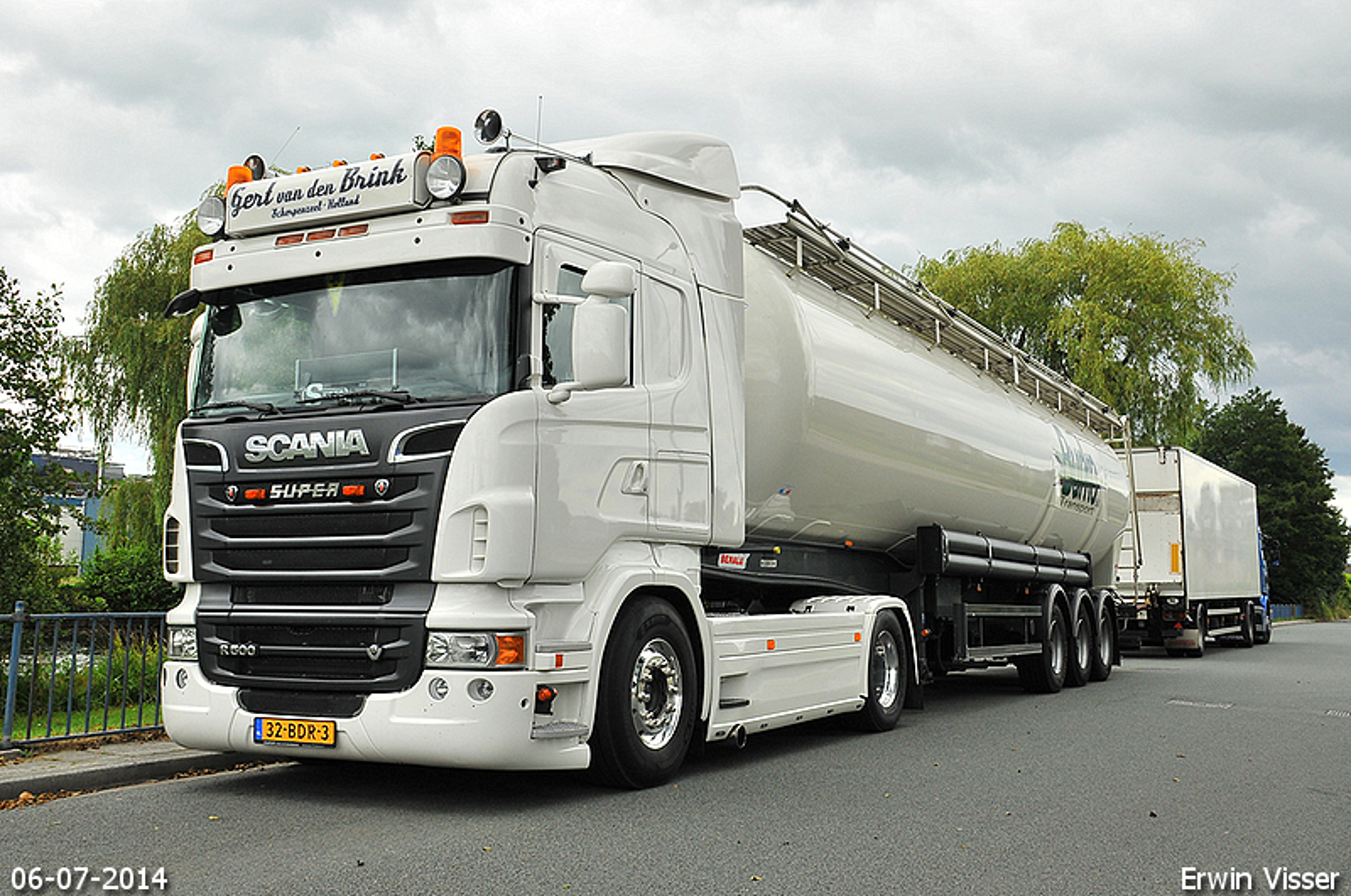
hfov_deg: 53.2
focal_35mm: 36
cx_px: 676
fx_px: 1349
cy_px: 448
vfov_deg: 36.8
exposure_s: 1/320
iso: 320
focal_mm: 24
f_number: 9
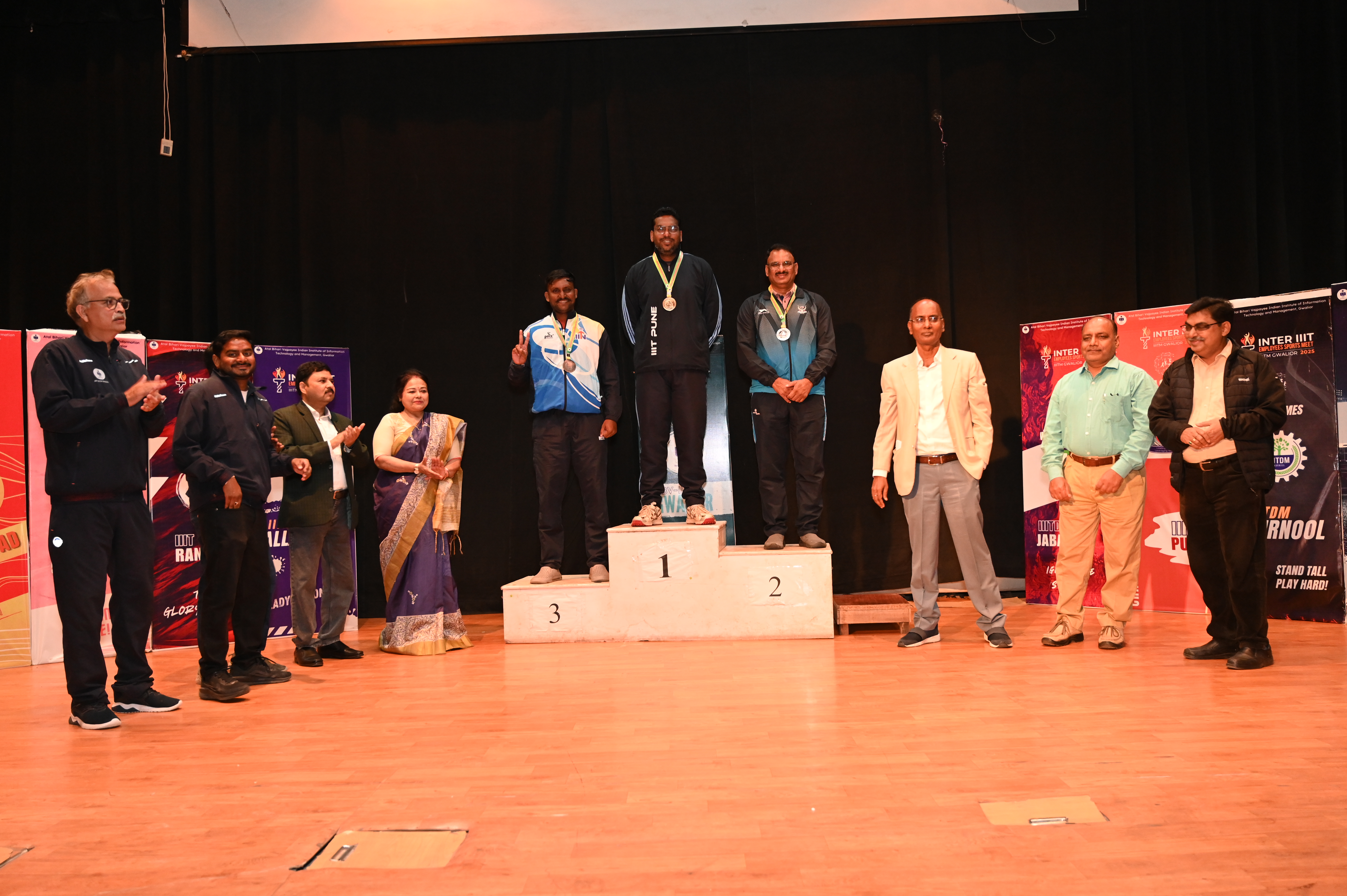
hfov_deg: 62.0
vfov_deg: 43.6
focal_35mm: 30
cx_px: 674
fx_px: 1122
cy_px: 448
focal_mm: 30
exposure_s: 1/80
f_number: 4
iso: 3200
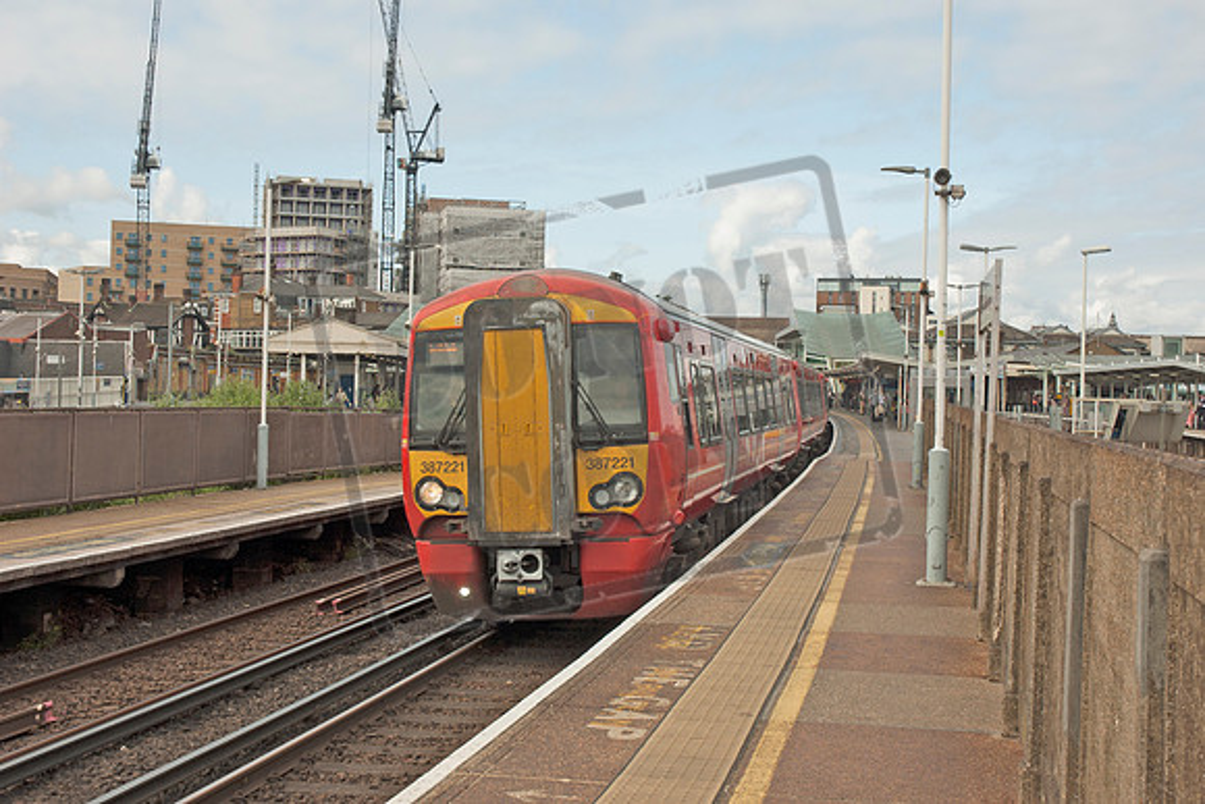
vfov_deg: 29.0
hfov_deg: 42.3
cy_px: 402
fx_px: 1557
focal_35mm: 46
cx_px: 602
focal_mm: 31
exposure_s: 1/200
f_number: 7.1
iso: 200
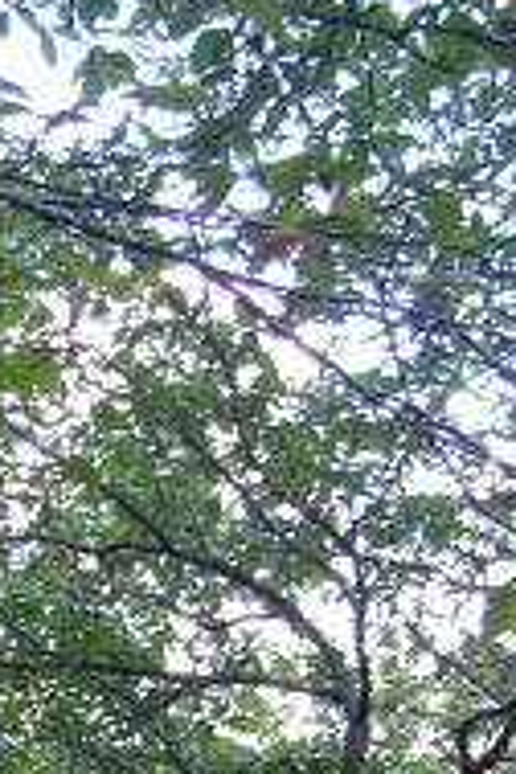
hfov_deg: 8.9
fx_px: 3182
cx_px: -438
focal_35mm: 148
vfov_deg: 13.5
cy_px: 934
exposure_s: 1/24.6
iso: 50
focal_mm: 8.9
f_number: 2.8
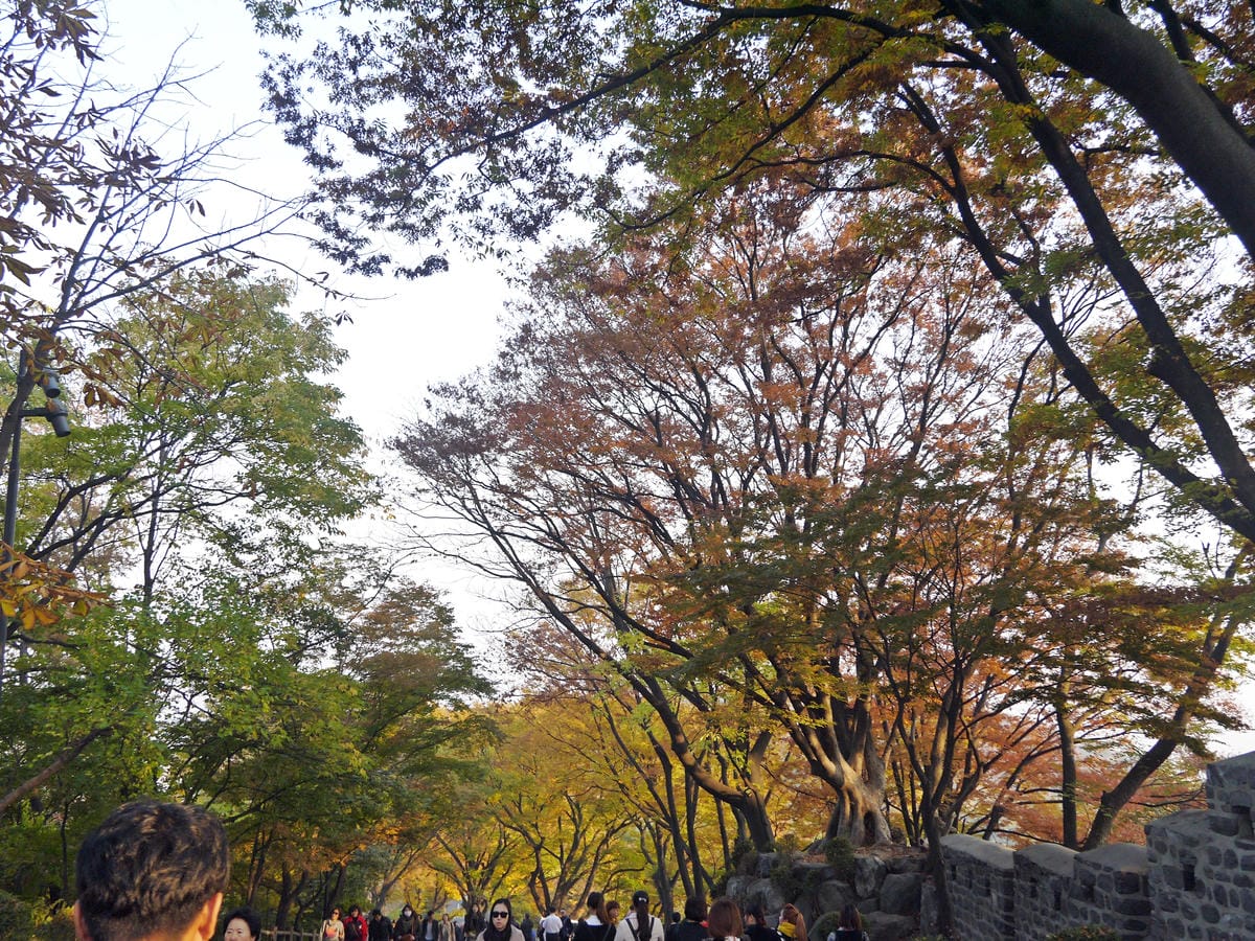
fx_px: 1160
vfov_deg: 44.2
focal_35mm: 32
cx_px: 628
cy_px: 470
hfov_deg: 56.8
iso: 160
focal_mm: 16
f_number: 4.5
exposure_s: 1/160
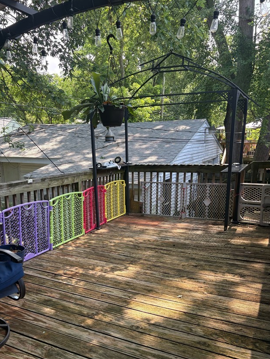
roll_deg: +0.1
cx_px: 106
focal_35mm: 32
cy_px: 219
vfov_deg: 56.3
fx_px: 333
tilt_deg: -13.3
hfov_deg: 43.9
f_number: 1.6
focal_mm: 5.96
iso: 64
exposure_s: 1/384
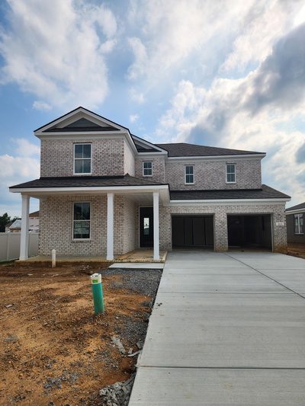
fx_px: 270
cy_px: 203
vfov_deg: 73.9
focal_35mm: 23
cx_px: 152
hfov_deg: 58.9
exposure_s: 1/3717
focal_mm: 5.4
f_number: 1.8
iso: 20
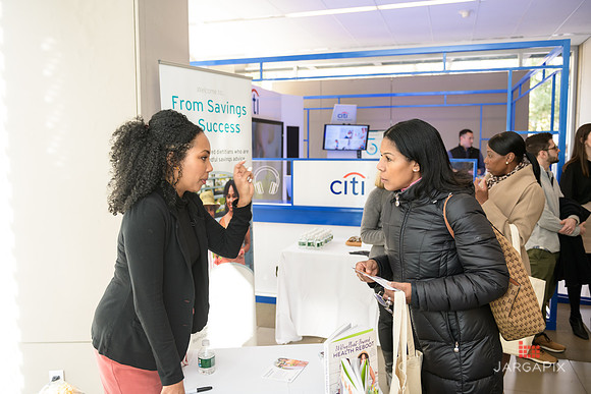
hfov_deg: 60.3
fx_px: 509
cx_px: 296
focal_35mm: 31
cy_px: 197
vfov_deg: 42.3
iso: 400
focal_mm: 31
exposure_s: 1/125
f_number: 3.2
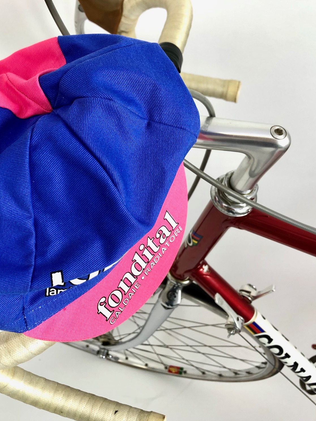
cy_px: 210
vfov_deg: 49.0
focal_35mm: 38
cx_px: 122
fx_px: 462
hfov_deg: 37.5
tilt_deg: -53.4
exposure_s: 1/50
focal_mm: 3.99
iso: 20
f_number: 1.8
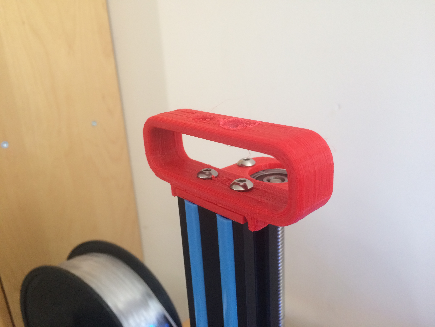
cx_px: 218
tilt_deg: -19.3
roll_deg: +3.3
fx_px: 364
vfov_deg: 48.2
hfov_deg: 61.7
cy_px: 164
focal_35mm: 29
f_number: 2.2
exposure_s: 1/30
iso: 160
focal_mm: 4.15
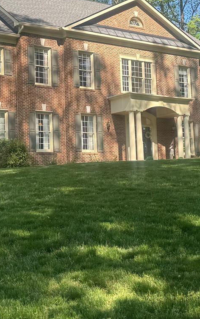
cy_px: 123
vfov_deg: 29.7
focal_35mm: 69
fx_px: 602
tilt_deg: +8.9
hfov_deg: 18.9
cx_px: 84
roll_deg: +2.5
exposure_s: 1/1193
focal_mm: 6.76
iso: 80
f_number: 1.78
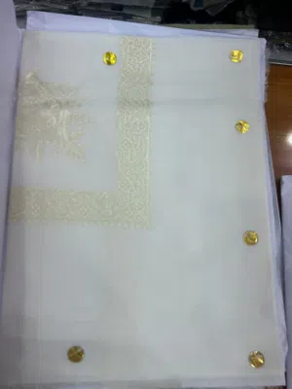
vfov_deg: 67.3
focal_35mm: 26
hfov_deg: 53.1
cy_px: 194
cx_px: 146
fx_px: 292
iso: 50
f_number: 1.5
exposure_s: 1/480
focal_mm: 5.7
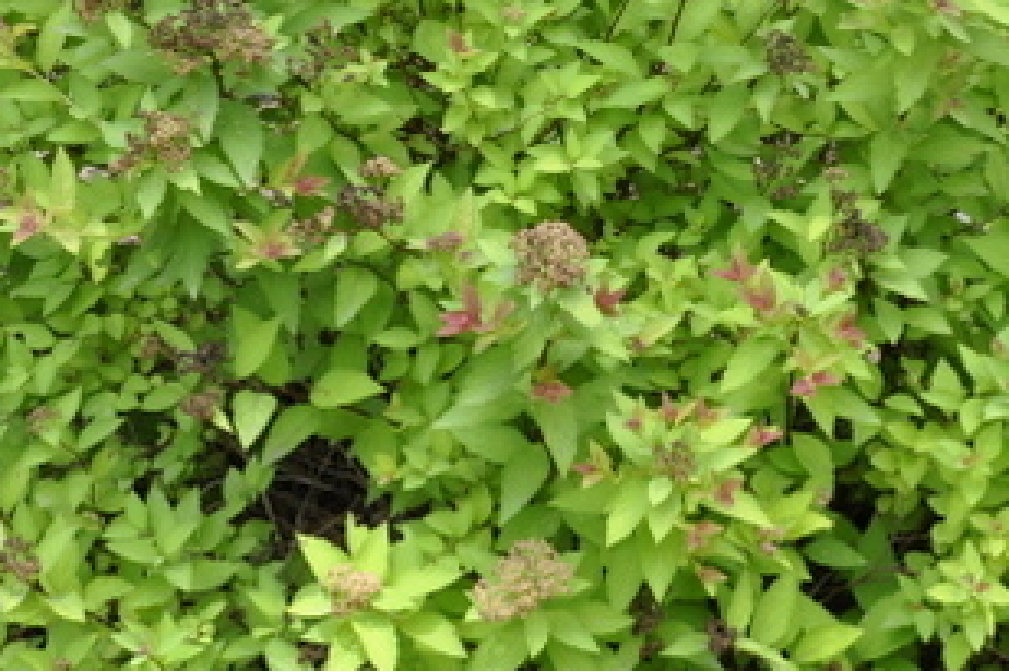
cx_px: 626
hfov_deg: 15.0
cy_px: 75
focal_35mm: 136
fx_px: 3818
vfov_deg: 10.0
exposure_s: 1/80
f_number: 9
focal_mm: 35
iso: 200
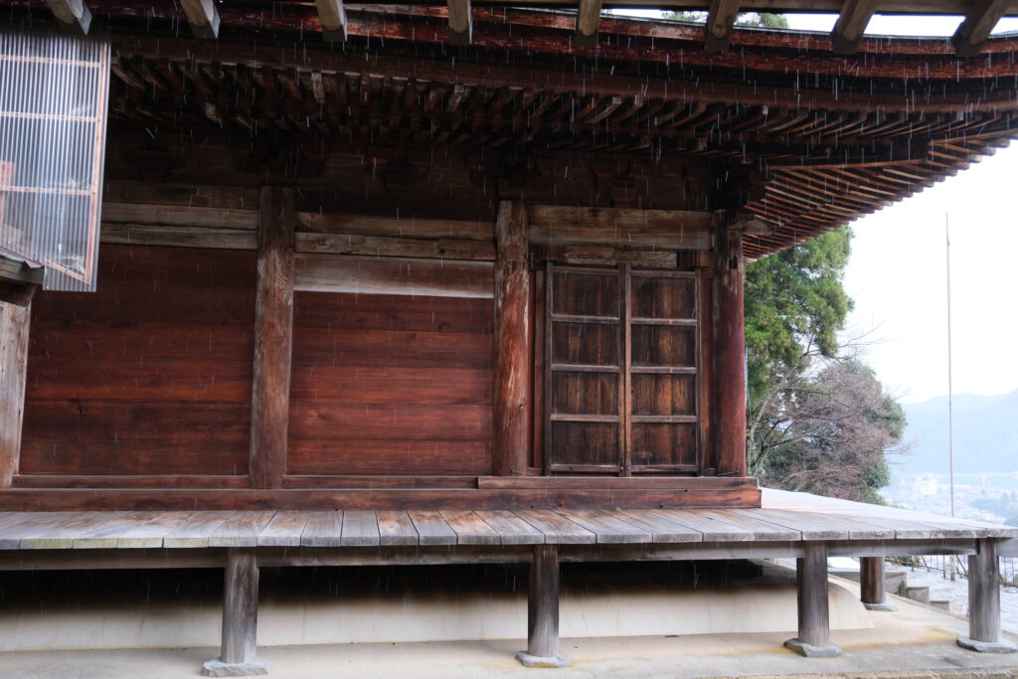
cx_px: 509
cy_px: 340
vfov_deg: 45.0
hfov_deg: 63.7
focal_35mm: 29
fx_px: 820
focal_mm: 19.6
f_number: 3.1
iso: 640
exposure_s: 1/100
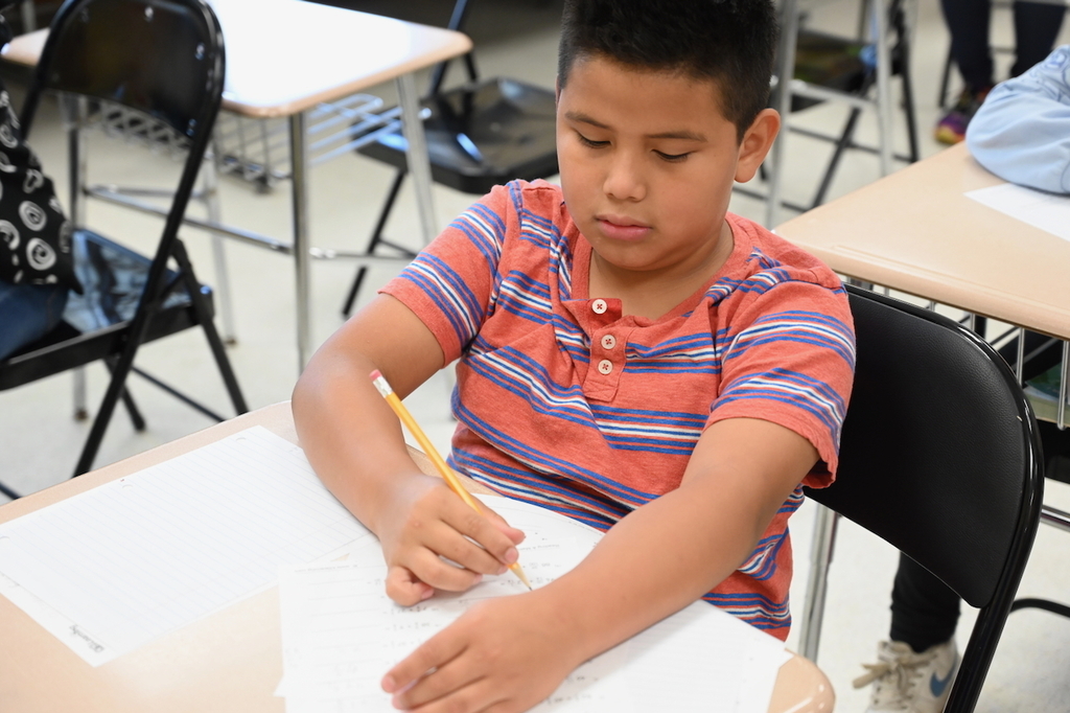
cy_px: 356
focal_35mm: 60
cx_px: 535
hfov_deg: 33.4
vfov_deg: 22.6
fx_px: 1783
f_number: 4
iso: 2800
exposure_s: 1/250
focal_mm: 60
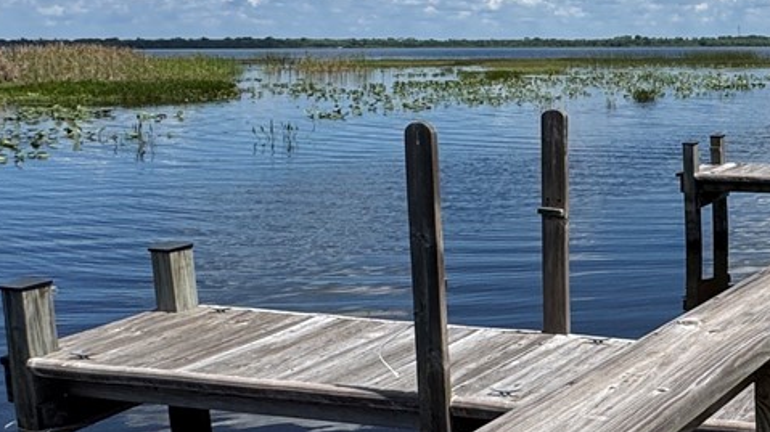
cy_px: 132
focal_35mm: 51
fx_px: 1041
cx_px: 878
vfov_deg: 23.3
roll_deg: -0.3
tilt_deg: -5.5
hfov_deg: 34.2
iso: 40
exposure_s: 1/2674
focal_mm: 2.22
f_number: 2.2
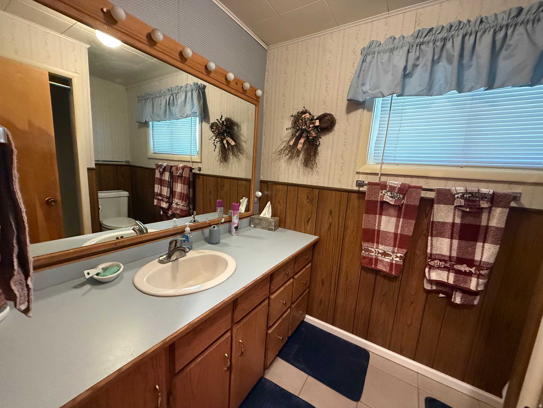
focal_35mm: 14
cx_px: 272
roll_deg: -3.6
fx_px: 220
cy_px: 204
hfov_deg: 102.1
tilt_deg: -8.7
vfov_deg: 85.7
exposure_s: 1/60
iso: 800
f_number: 2.2
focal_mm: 2.22
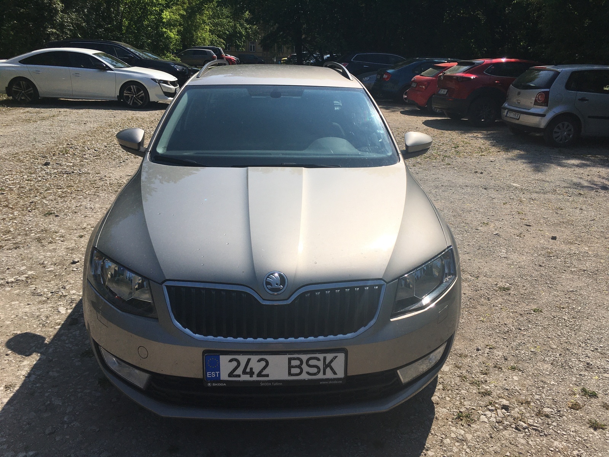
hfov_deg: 61.7
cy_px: 228
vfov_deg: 48.2
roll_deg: -2.9
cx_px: 304
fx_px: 510
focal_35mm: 29
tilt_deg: -18.6
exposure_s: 1/2849
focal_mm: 4.15
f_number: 2.2
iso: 25
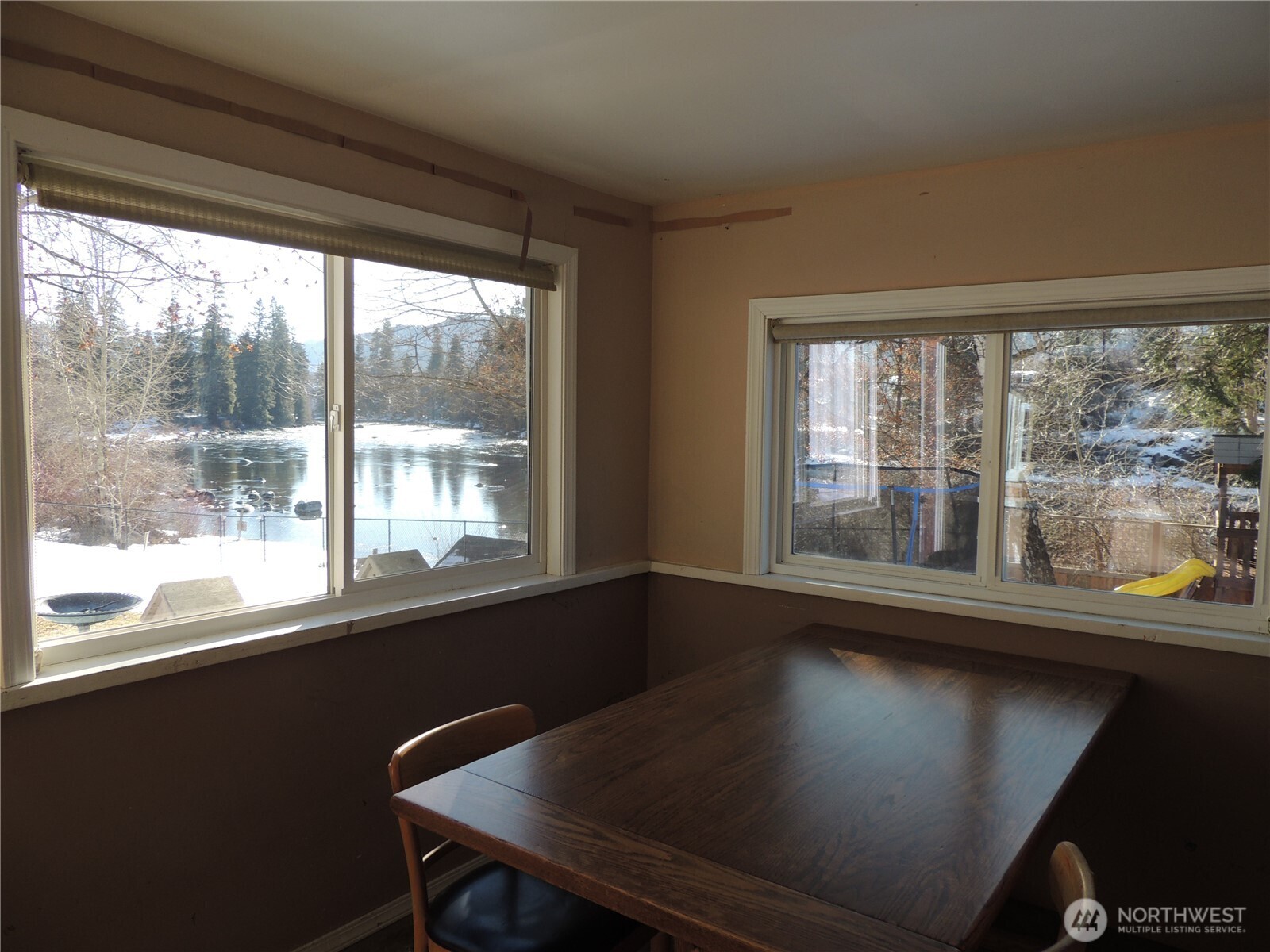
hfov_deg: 71.6
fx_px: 881
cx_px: 635
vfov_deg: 56.8
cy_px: 476
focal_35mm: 24
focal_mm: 4.3
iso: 100
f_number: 3
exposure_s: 1/320
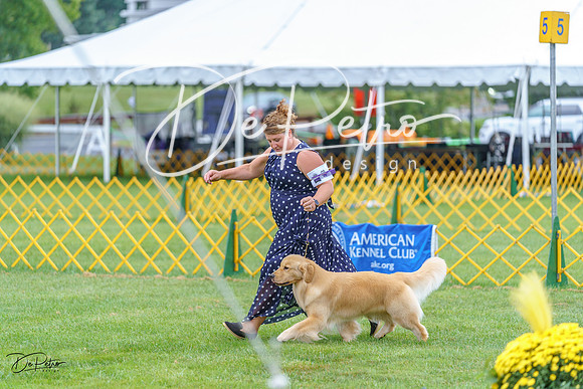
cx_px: 292
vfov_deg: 8.9
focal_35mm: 155
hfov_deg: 13.2
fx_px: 2511
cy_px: 194
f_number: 2.8
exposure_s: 1/640
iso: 640
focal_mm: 155
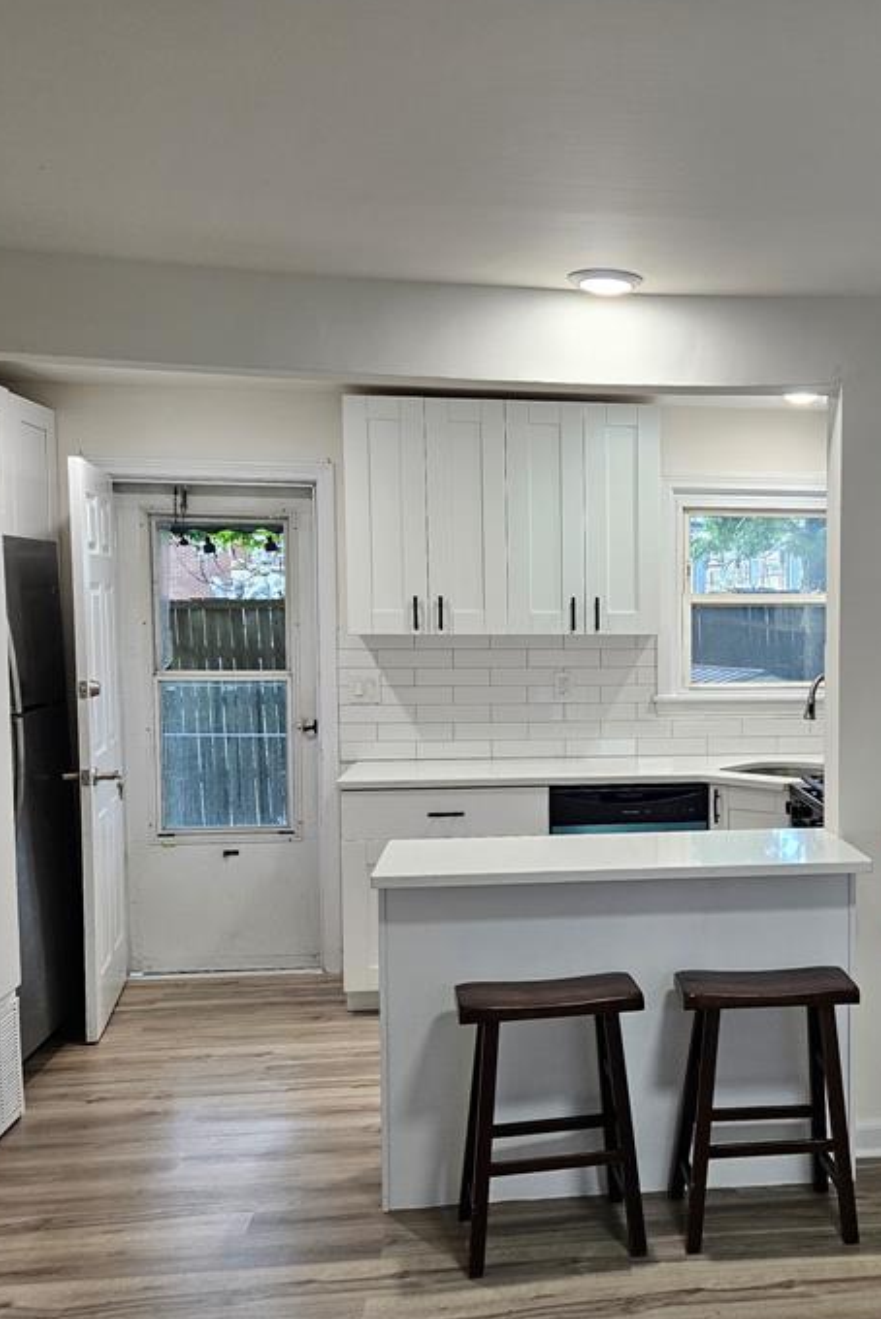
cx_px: 751
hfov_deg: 35.3
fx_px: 1320
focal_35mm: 36
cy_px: 718
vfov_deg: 53.0
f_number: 1.8
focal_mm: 5.4
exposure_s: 1/120
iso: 200
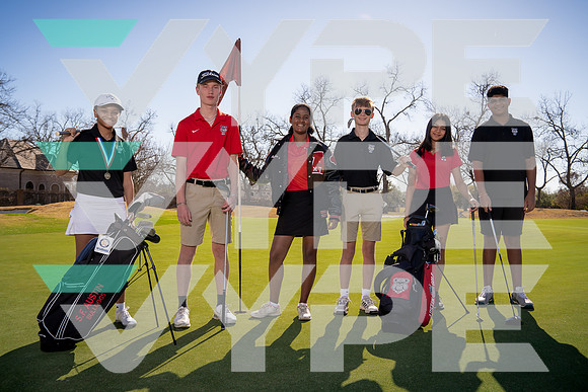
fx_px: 515
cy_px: 211
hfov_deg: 59.4
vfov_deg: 41.7
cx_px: 293
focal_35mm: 32
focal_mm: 28
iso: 100
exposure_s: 1/250
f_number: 5.6
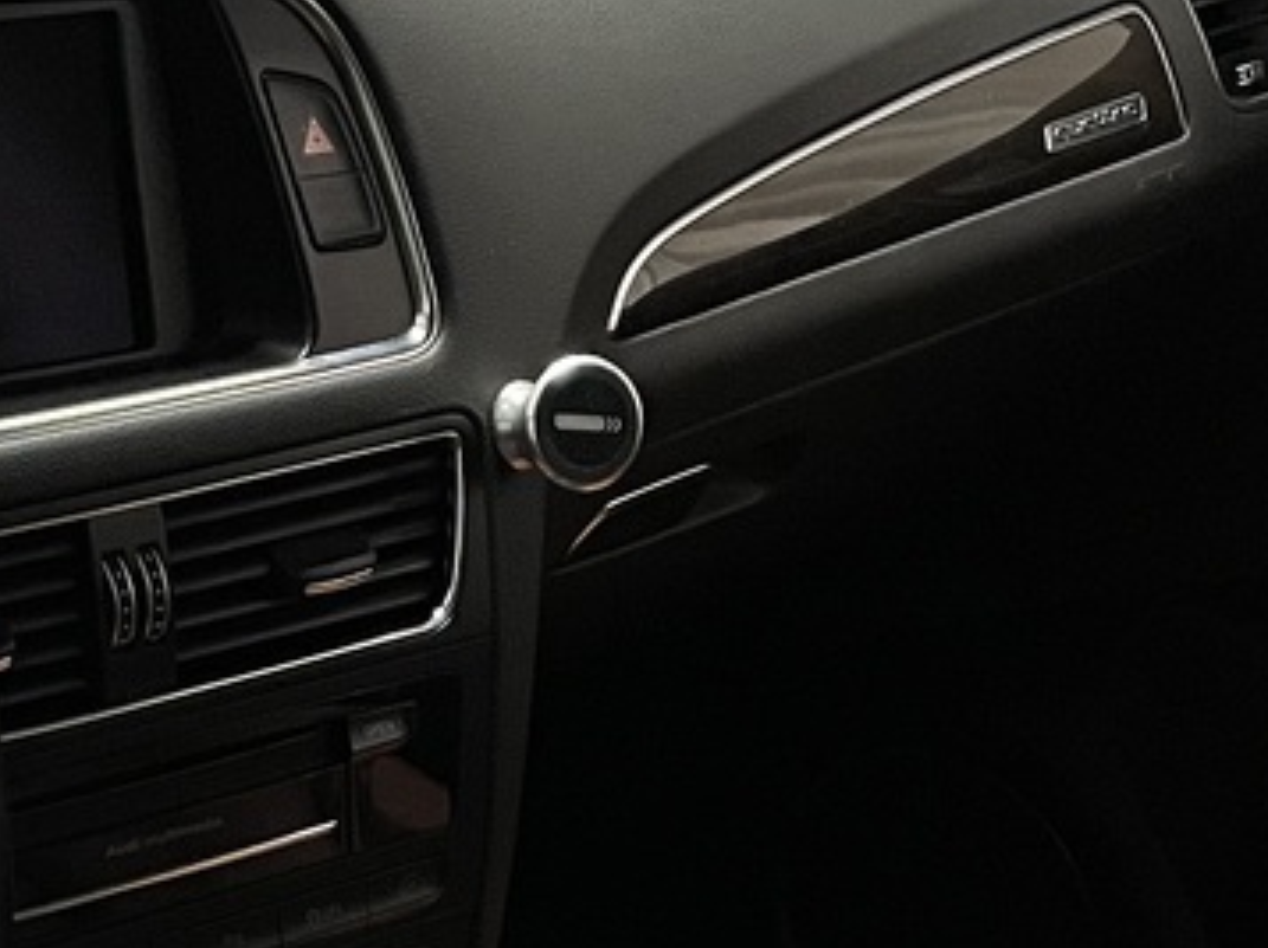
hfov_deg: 18.6
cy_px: 1285
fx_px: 3842
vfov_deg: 13.5
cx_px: 298
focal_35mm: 105
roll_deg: -10.5
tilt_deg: -35.6
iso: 160
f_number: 1.6
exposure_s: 1/50
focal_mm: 4.2
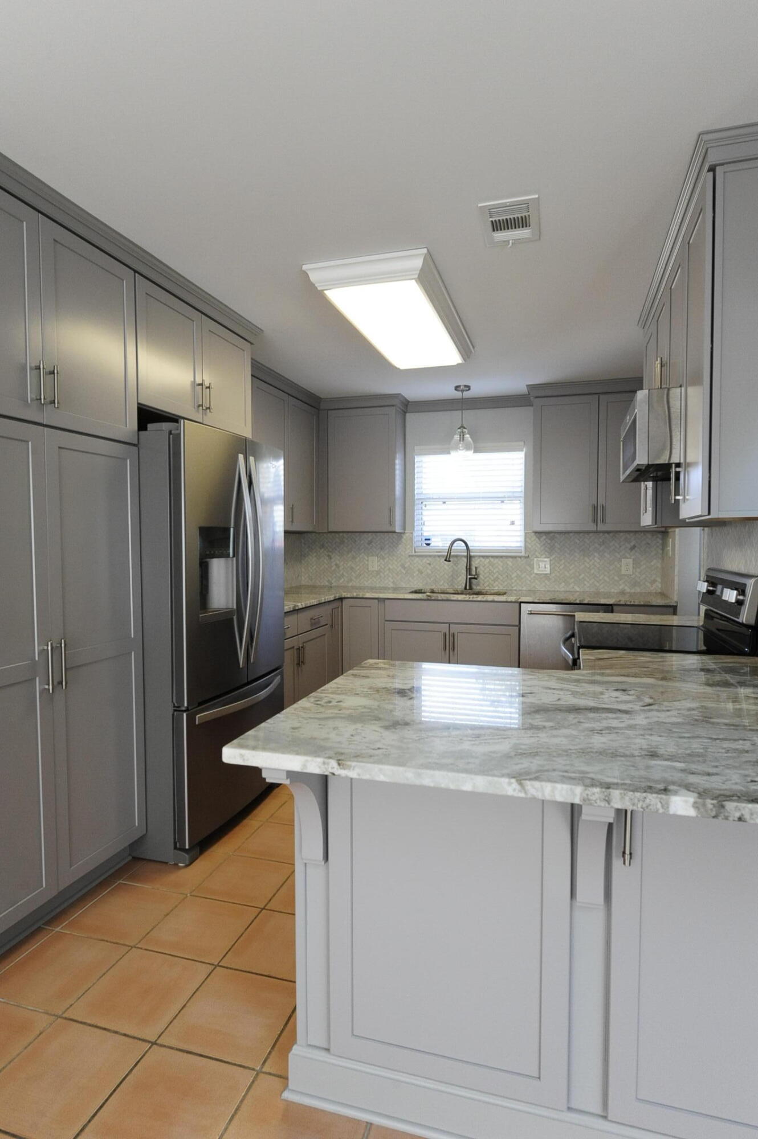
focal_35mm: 20
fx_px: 633
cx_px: 379
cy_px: 570
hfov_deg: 61.8
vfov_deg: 84.0
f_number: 7.1
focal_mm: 20
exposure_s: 1/125
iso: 2500
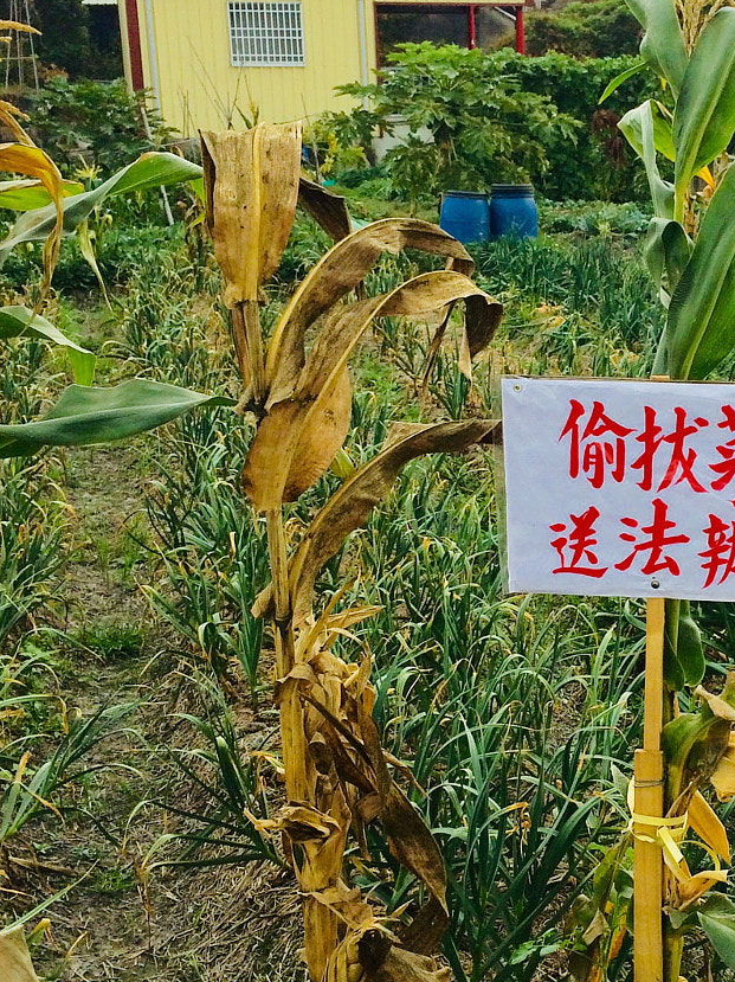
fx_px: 1587
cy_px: 482
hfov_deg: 25.3
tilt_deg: -15.9
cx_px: 652
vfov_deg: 34.4
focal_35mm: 56
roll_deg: +1.4
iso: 32
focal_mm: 4.15
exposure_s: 1/855
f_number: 2.2
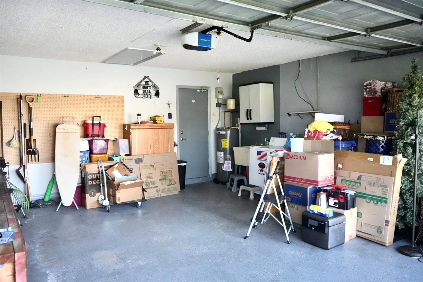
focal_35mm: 28
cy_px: 141
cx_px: 212
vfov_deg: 46.5
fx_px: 329
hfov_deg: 65.4
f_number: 3.5
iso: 12800
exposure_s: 1/2500
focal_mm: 28
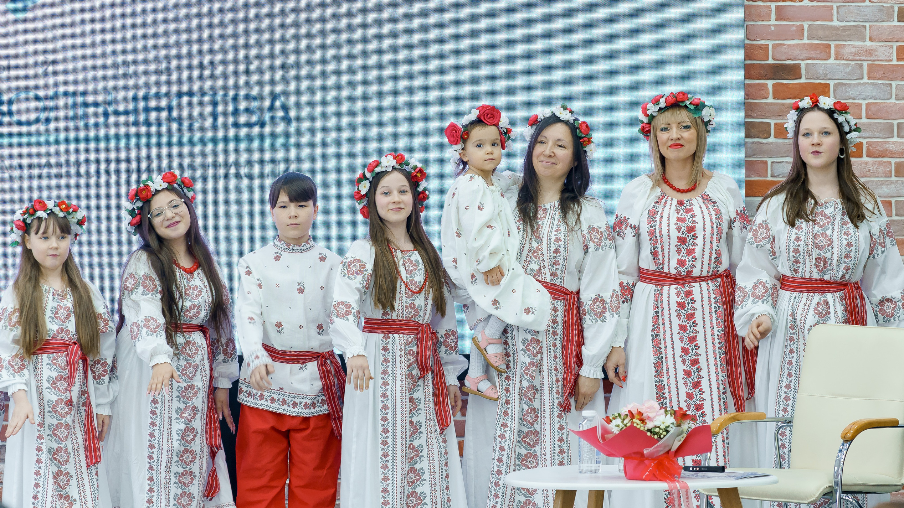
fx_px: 2708
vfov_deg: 10.7
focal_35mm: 113
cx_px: 559
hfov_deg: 18.9
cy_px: 242
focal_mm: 85
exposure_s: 1/125
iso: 1000
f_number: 4
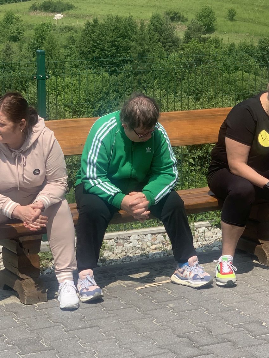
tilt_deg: -6.0
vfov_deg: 20.8
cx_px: 147
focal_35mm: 94
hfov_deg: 15.7
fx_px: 974
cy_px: 106
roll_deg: +0.5
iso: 16
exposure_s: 1/872
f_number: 2.4
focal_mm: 6
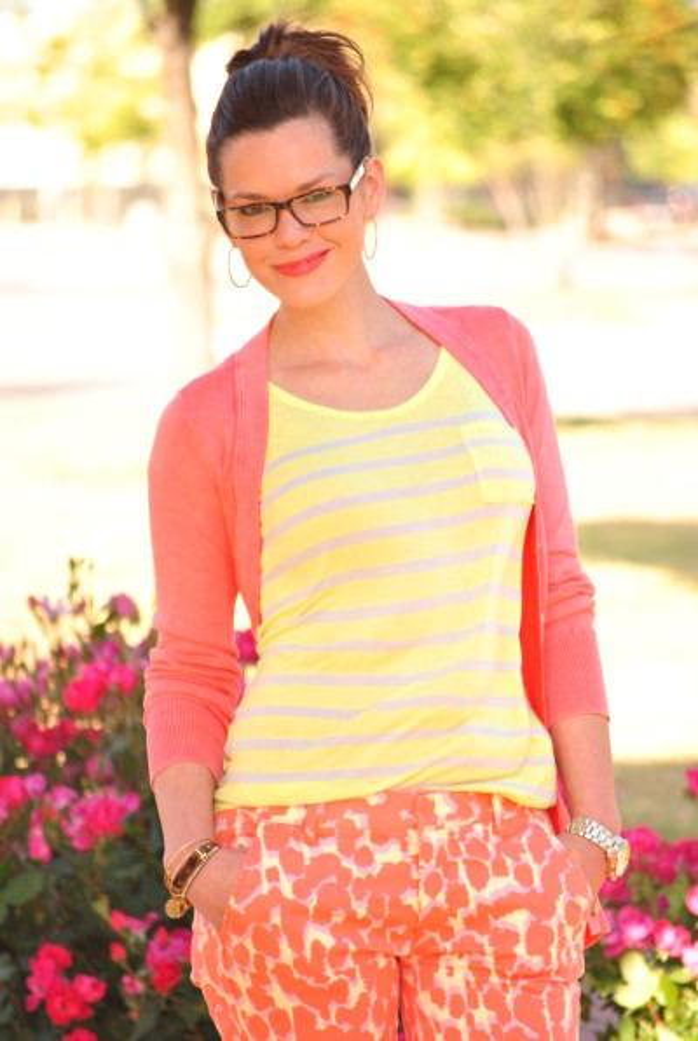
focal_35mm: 225
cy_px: 520
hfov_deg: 6.1
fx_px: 6521
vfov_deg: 9.1
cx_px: 349
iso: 400
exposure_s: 1/250
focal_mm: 150
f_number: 5.6
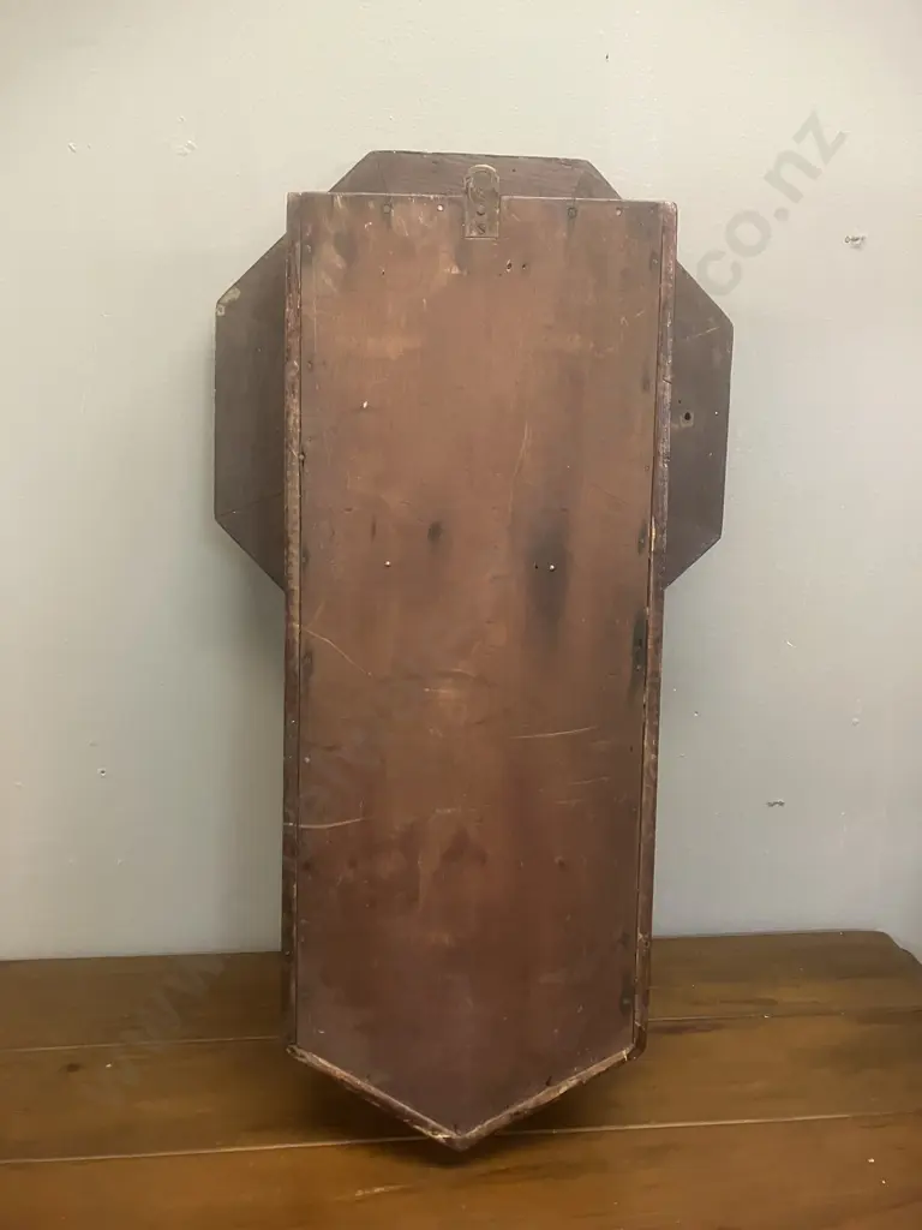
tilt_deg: -17.2
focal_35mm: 28
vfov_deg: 63.4
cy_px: 615
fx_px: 994
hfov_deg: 49.7
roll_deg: -2.5
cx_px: 461
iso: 320
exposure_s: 1/50
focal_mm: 3.99
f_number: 1.8
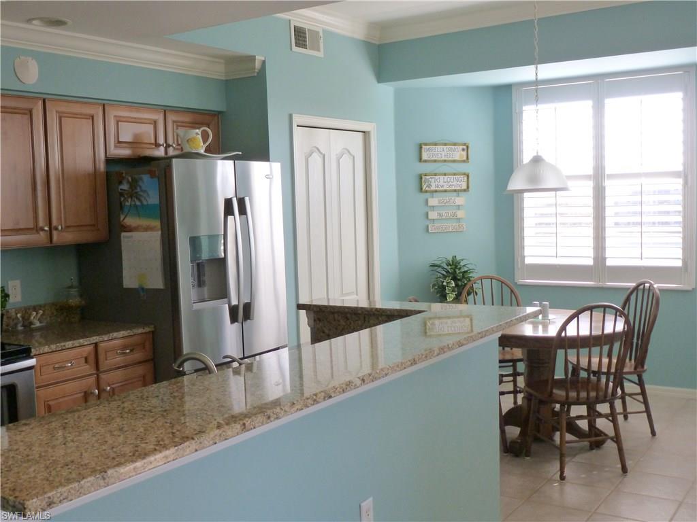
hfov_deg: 49.0
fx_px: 765
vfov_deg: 37.7
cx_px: 348
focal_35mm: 38
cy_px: 261
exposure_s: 1/60
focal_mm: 6.8
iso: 200
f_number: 3.8
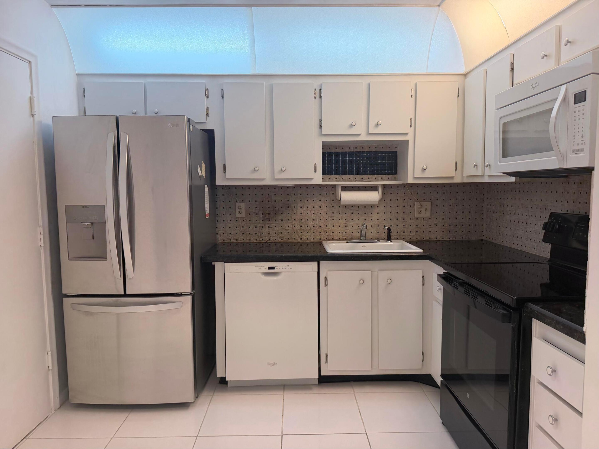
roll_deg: +2.5
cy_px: 224
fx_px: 415
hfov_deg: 71.6
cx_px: 300
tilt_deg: -5.5
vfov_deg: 56.8
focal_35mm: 24
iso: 125
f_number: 1.78
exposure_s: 1/120
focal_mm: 6.76
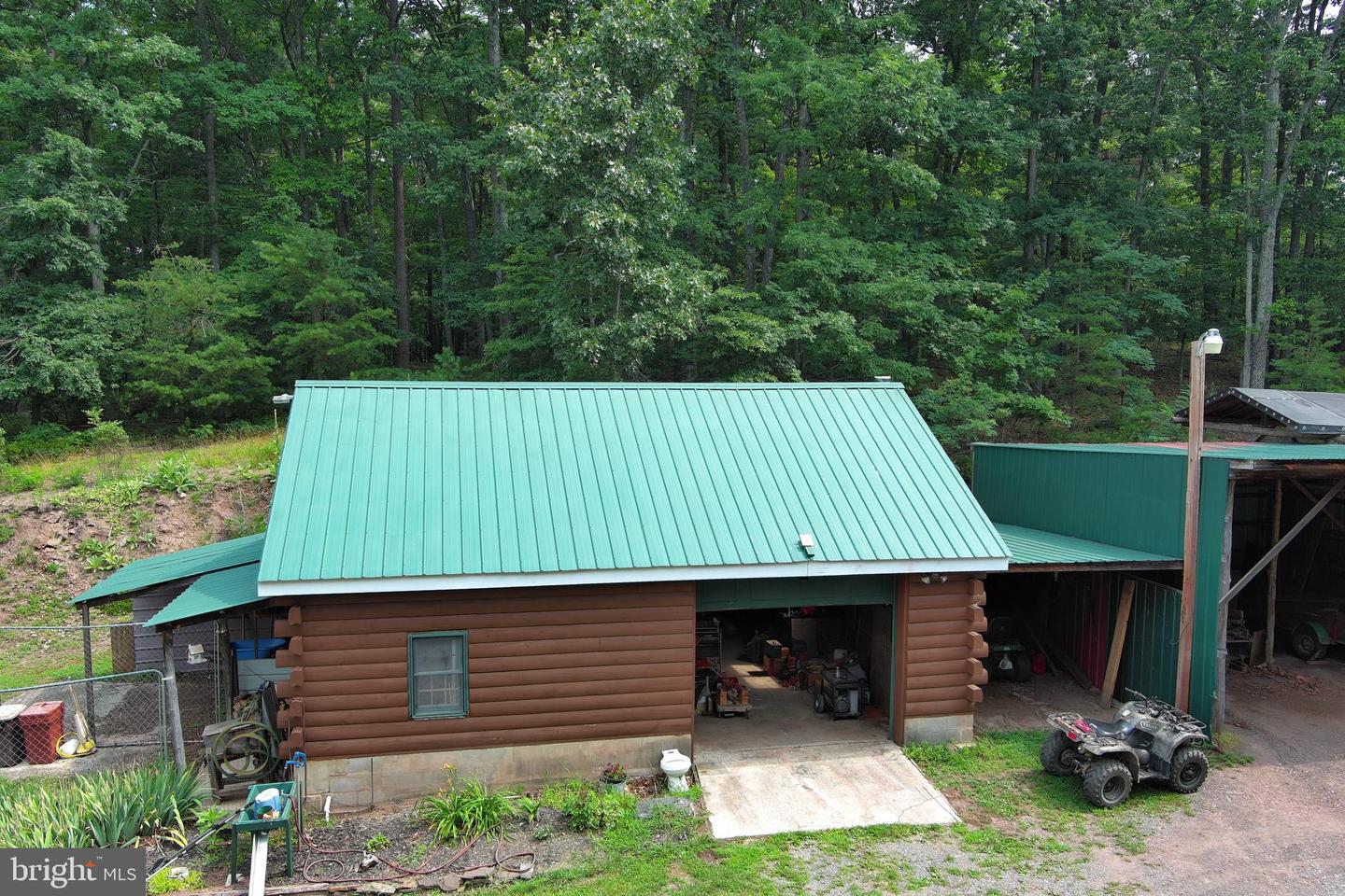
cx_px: 672
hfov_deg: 63.7
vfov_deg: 45.0
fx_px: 1083
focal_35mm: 29
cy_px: 448
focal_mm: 10.57
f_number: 2.8
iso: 100
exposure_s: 1/334
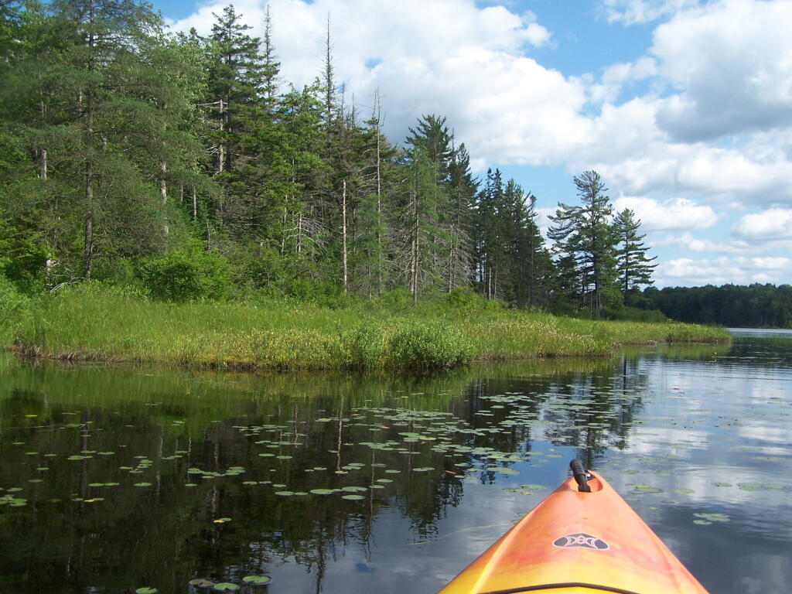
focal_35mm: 38
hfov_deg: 49.0
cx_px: 396
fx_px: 869
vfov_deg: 37.7
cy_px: 297
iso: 80
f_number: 4
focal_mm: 6.3
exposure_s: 1/640
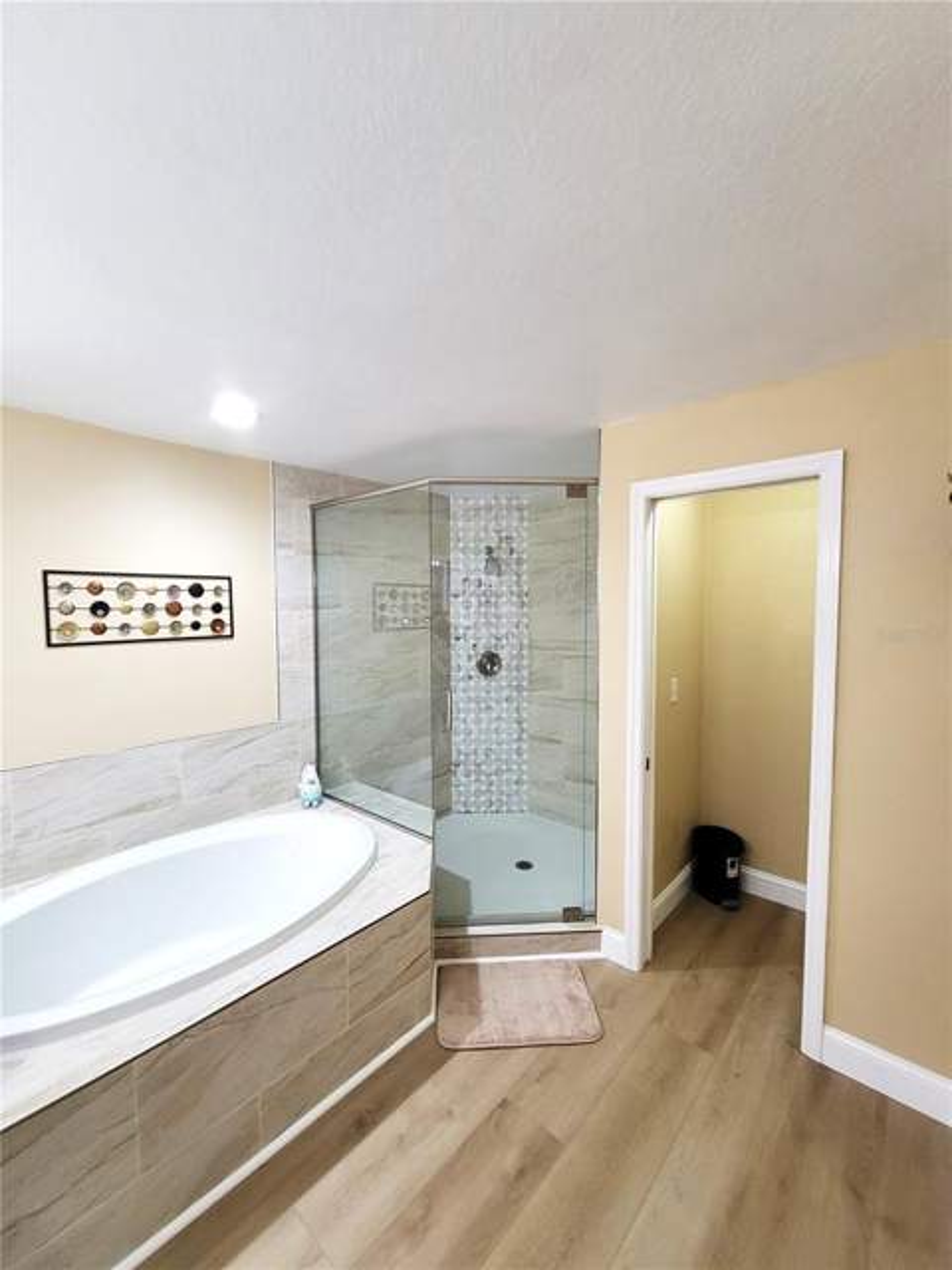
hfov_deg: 89.9
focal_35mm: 13
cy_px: 635
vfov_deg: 106.2
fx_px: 477
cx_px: 476
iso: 320
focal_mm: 2.2
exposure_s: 1/60
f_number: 2.2
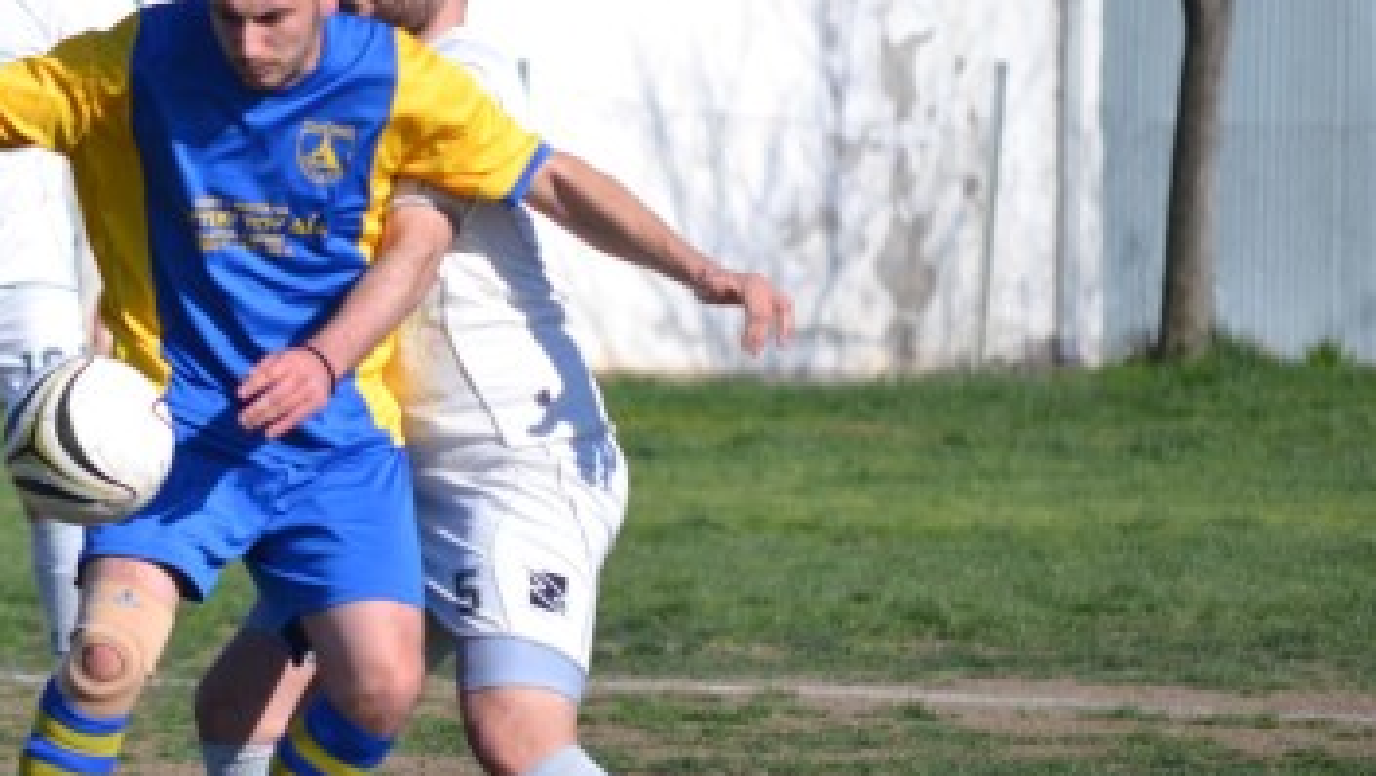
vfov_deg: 2.1
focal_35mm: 587
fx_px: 21429
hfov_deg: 3.7
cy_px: 380
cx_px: 117
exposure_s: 1/1600
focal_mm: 200
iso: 400
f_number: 6.3
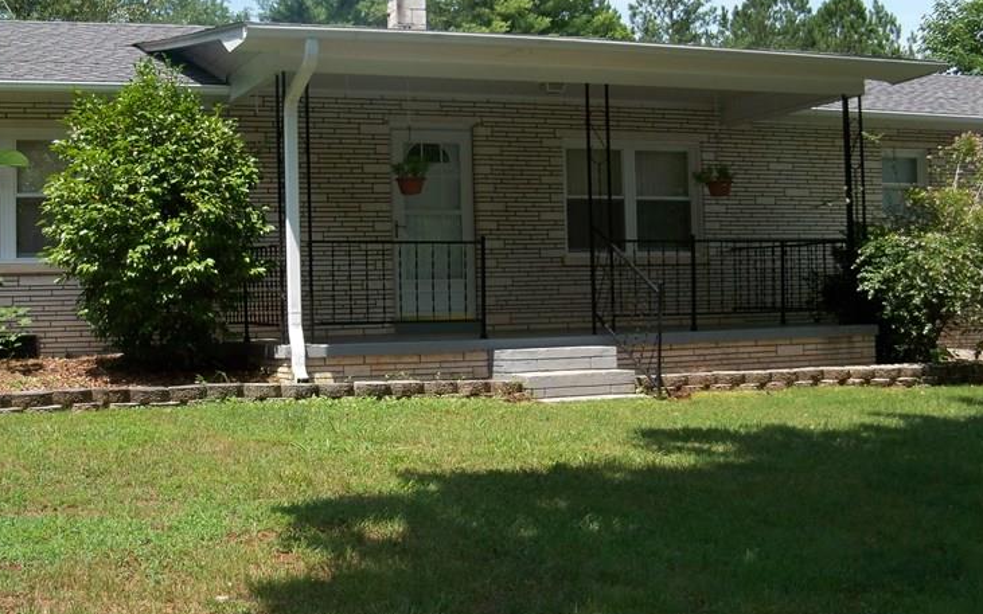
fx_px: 1393
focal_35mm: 52
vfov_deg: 24.9
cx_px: 366
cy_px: 290
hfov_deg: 38.6
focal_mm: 6.2
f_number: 3.5
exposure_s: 1/400
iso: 64
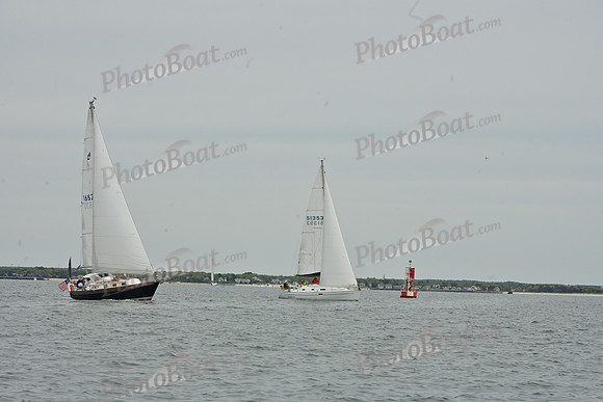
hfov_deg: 16.4
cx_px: 302
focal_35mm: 125
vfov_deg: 11.0
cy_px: 201
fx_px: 2094
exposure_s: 1/800
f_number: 13
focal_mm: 125
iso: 320
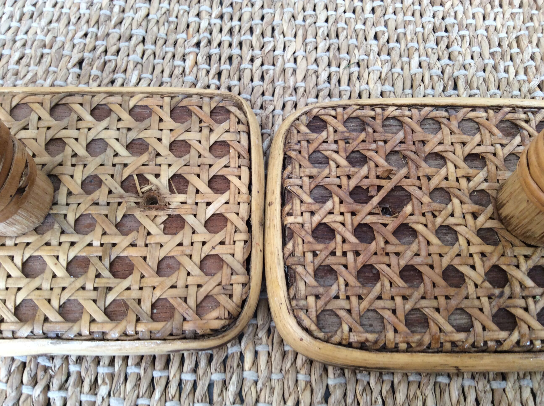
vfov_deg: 44.1
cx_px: 272
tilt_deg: -68.0
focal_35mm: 32
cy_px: 203
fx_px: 502
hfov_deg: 56.9
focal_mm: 3.3
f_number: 2.4
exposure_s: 1/25
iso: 50
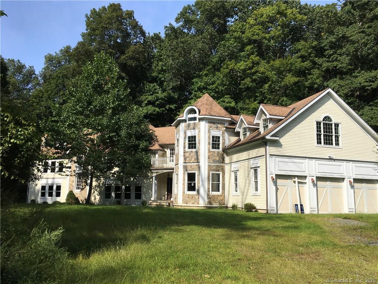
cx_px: 189
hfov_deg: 61.7
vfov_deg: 48.2
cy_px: 142
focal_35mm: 29
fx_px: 317
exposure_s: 1/1972
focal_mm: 4.15
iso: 25
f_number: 2.2
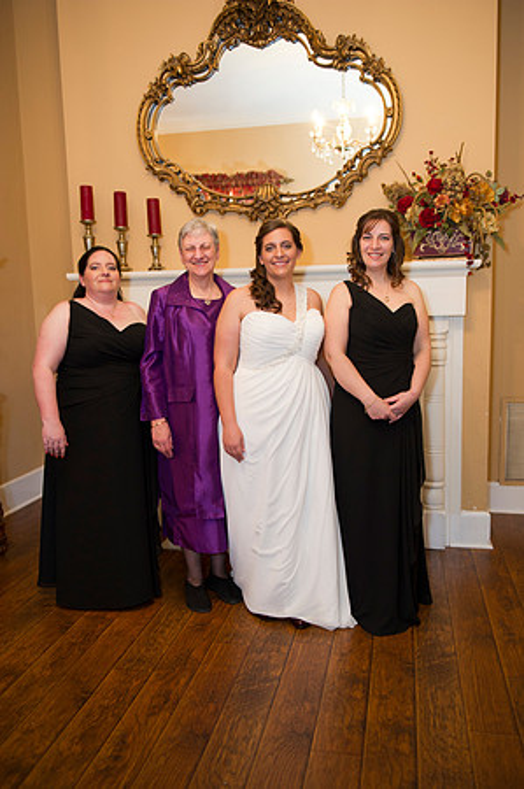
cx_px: 262
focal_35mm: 31
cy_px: 394
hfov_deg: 42.2
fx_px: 678
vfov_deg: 60.3
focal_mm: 31
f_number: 3.2
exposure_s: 1/50
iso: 800
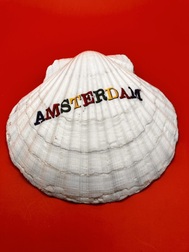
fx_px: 204
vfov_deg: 63.4
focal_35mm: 28
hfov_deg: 49.7
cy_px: 126
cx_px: 94
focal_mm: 3.99
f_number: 1.8
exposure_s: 1/175
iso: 25
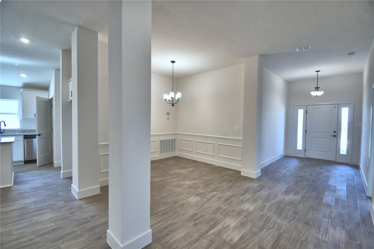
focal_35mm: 15
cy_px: 124
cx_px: 187
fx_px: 156
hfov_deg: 100.4
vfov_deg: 77.3
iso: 400
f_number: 4.5
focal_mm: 10
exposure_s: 1/60
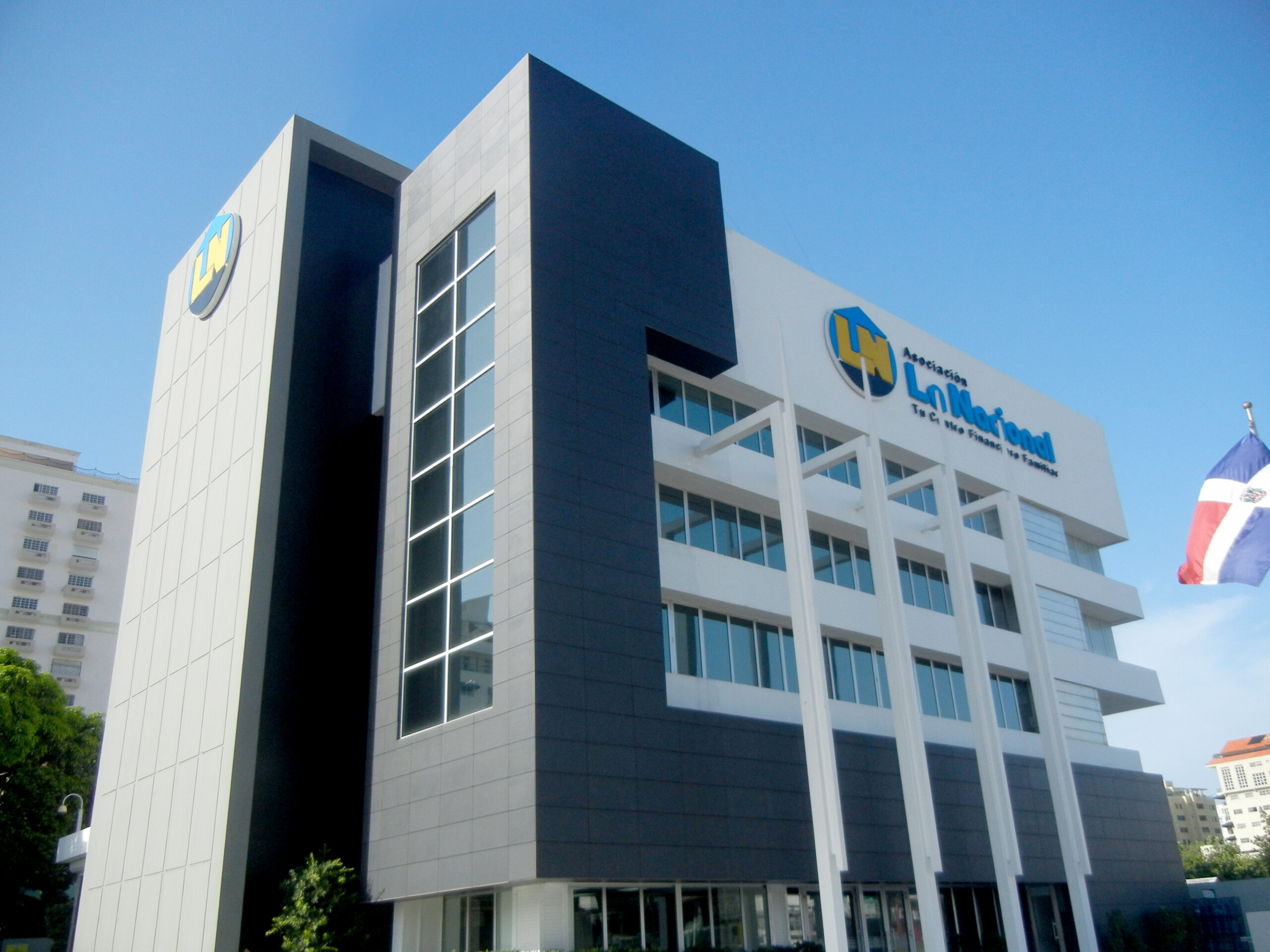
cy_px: 476
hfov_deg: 60.0
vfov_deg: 46.8
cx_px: 635
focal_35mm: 30
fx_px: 1101
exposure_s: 1/412
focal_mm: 5.4
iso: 160
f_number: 7
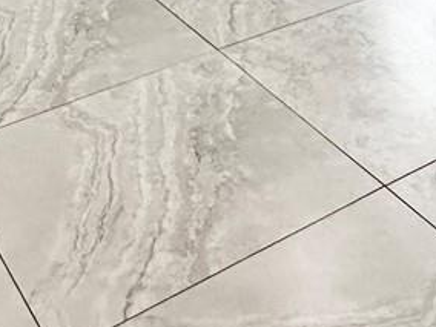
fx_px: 995
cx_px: 347
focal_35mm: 79
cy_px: -424
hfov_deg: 24.3
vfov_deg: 14.0
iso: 160
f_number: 2.2
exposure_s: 1/120
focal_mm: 2.22
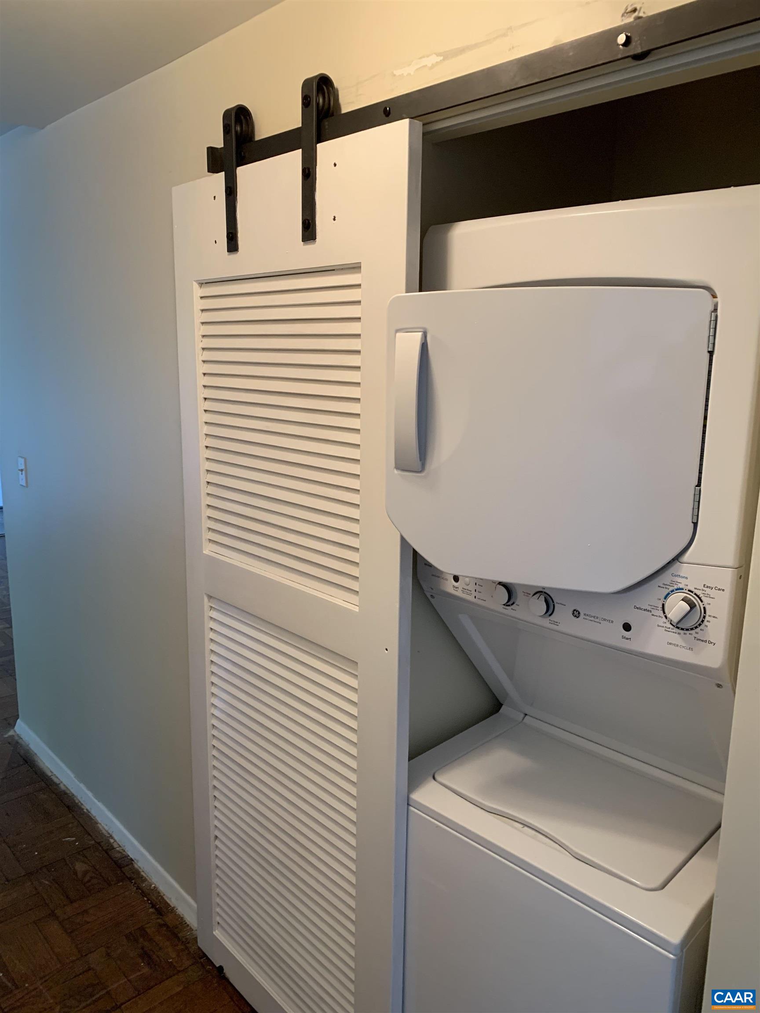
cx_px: 380
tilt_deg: -10.6
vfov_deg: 67.3
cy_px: 506
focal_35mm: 26
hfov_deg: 53.1
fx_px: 761
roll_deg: -1.8
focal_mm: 4.25
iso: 160
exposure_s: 1/60
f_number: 1.8
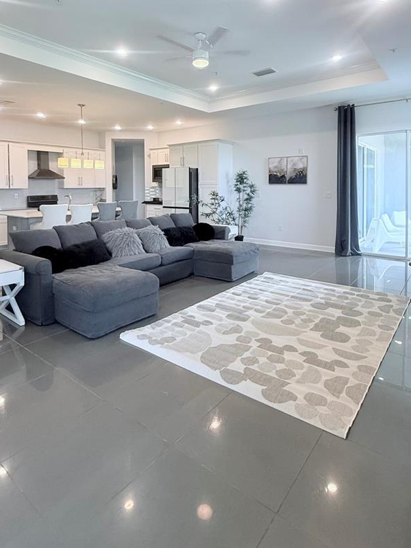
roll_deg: -0.2
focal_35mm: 21
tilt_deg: -1.0
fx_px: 332
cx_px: 208
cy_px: 198
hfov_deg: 63.4
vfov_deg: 77.2
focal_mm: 2.22
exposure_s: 1/120
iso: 250
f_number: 2.2
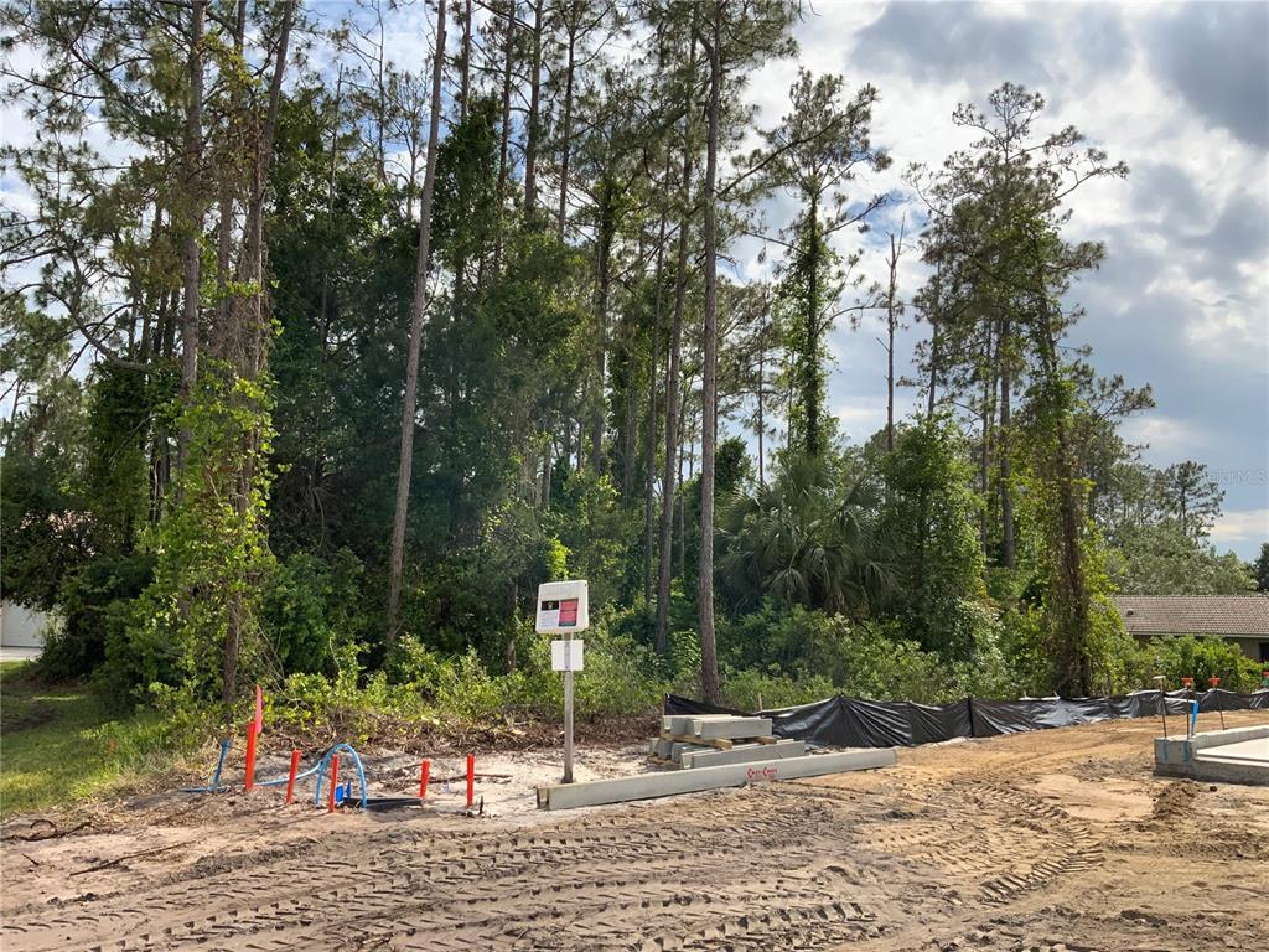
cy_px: 476
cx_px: 634
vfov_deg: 48.2
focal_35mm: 29
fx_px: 1063
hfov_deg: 61.7
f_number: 1.8
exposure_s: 1/1848
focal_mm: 3
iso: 16
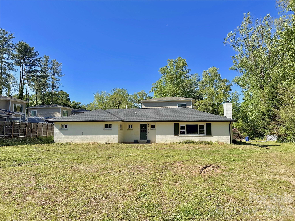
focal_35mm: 24
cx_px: 148
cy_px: 110
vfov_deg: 56.8
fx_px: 205
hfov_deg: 71.6
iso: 80
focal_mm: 6.86
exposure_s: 1/3247
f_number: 1.78
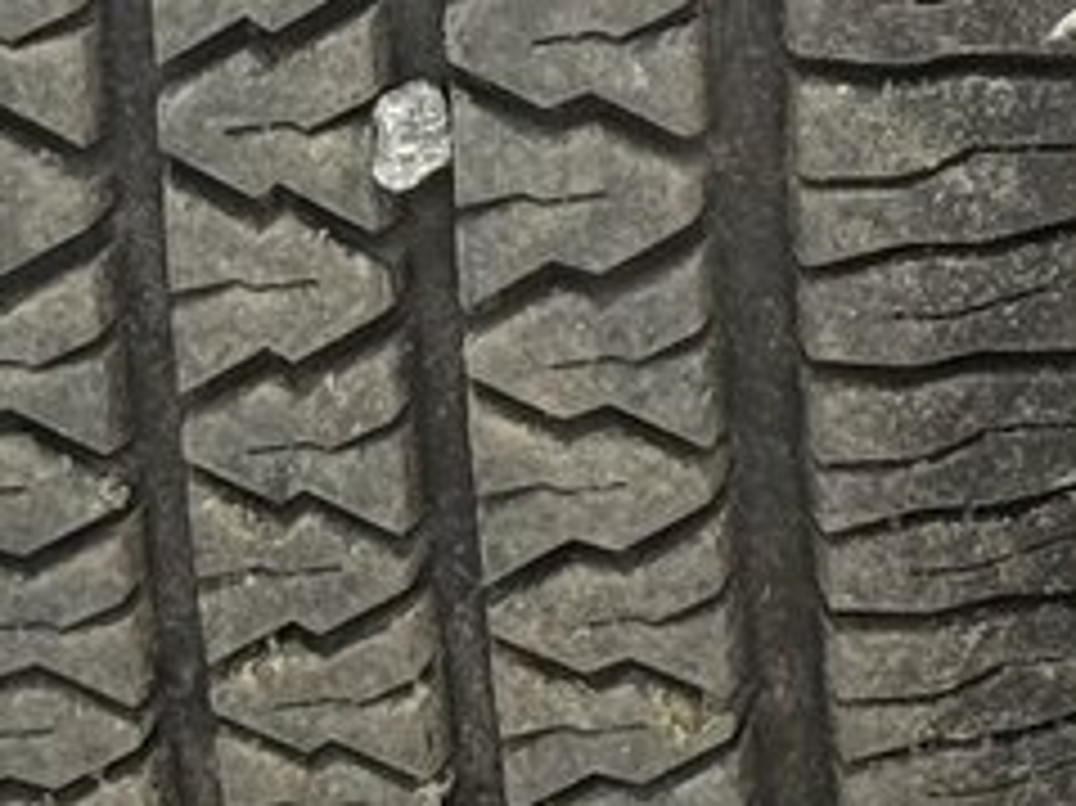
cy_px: -581
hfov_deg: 6.1
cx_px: 2580
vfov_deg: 4.8
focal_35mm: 309
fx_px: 9600
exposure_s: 1/657
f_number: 1.78
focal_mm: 6.76
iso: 100
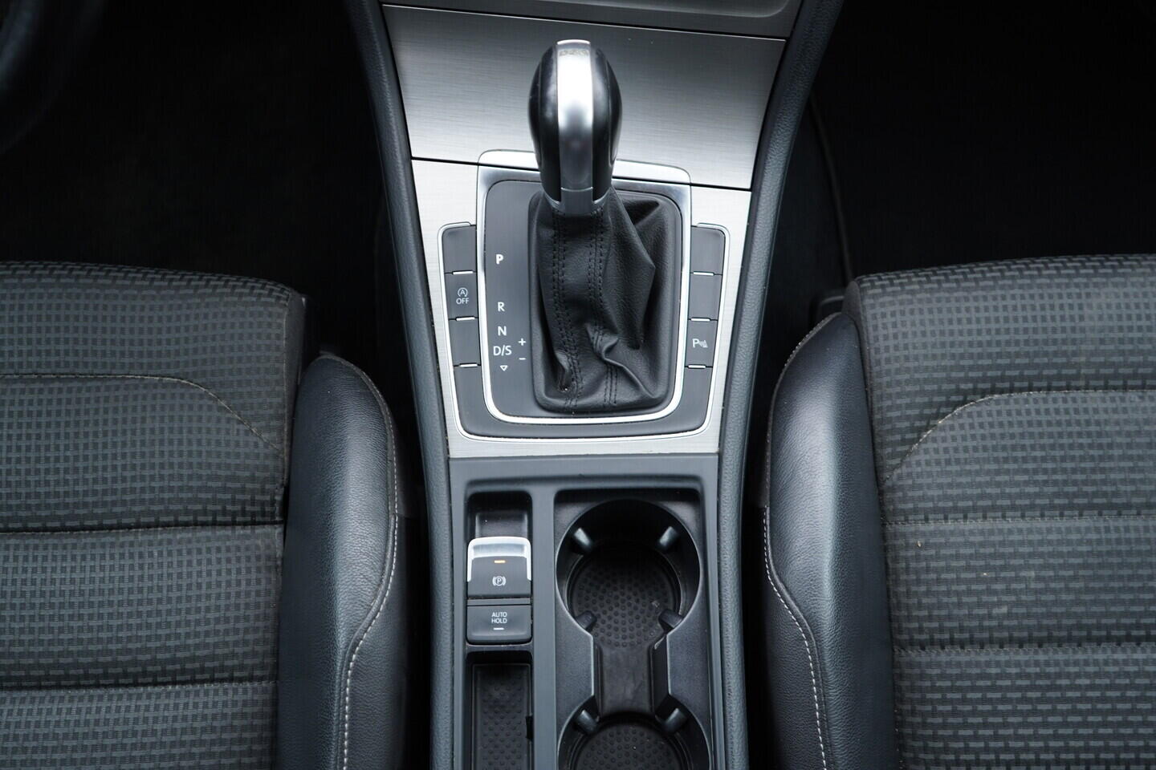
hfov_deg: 53.1
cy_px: 385
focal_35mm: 36
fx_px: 1156
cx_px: 578
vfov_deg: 36.9
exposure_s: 1/40
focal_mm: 24
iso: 320
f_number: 2.8
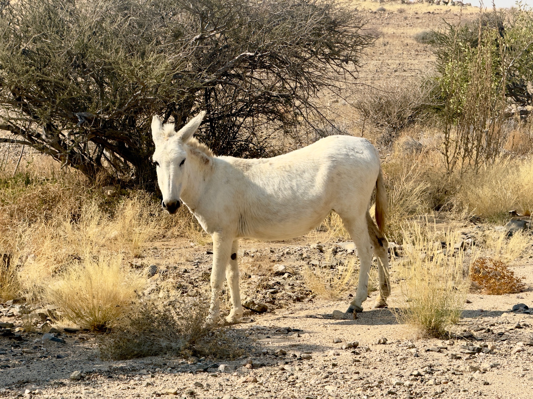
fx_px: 1848
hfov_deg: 16.4
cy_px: 200
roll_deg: +1.5
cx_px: 266
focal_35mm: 120
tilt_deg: -3.2
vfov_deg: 12.3
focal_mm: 15.66
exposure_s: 1/1730
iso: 50
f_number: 2.8
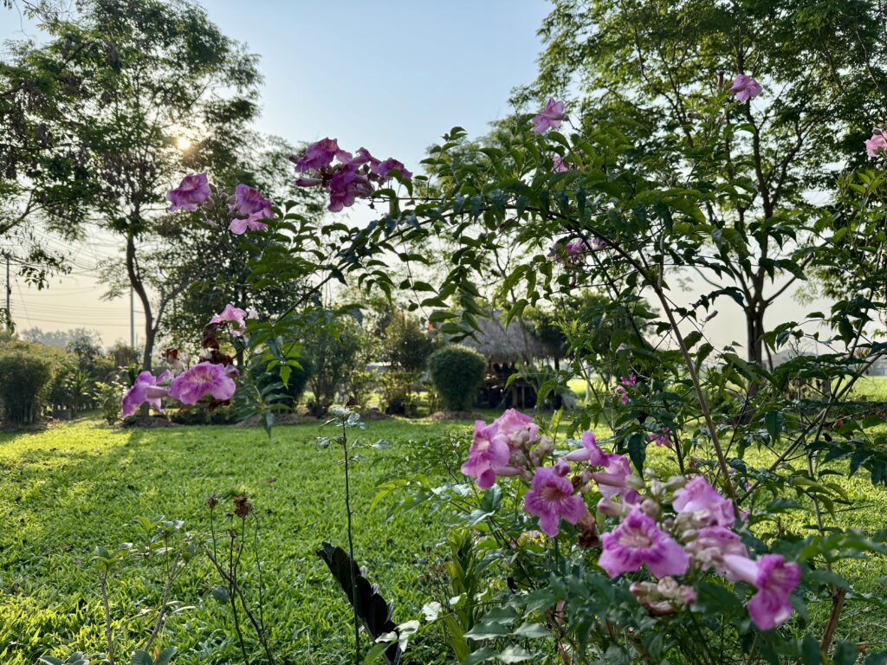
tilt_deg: +4.5
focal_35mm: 24
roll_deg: +1.1
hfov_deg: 71.6
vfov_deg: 56.8
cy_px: 332
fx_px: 615
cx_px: 444
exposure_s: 1/2703
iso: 100
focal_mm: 6.76
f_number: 1.78
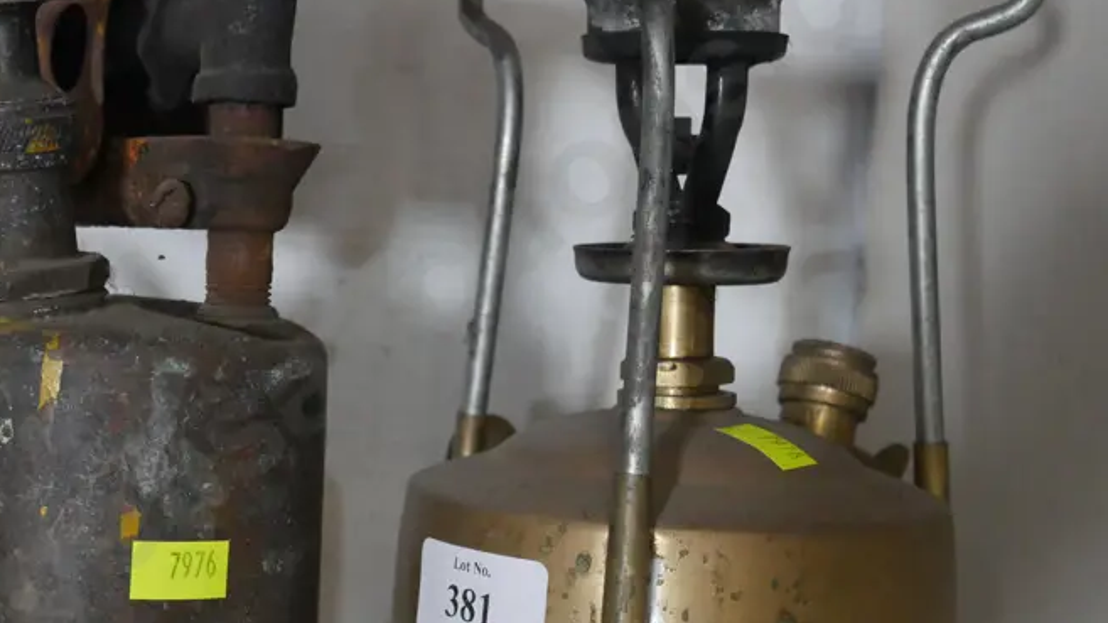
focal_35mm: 68
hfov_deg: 30.8
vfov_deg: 17.7
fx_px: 1997
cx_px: 386
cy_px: 330
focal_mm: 20
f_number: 4.4
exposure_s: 1/60
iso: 2000
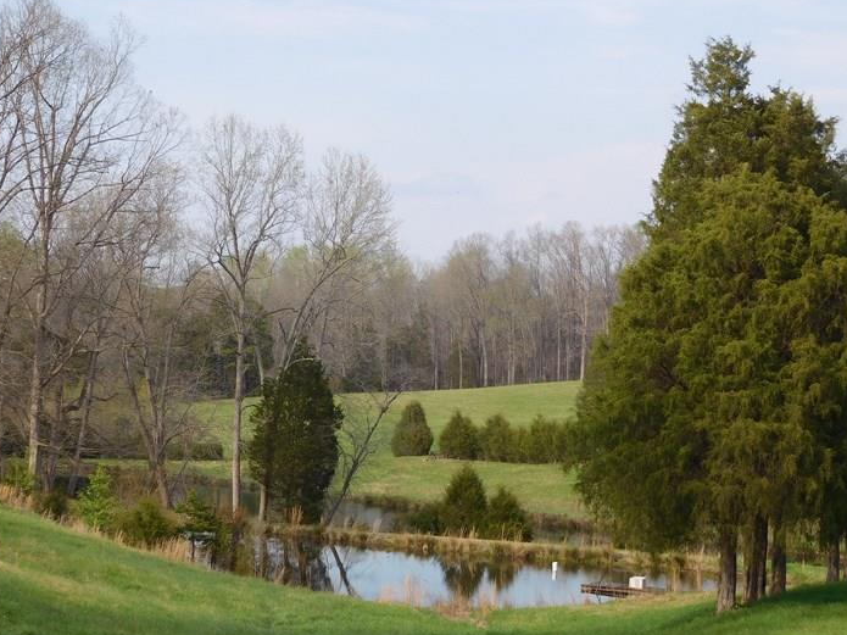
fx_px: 1982
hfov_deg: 24.1
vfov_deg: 18.2
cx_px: 430
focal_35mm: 81
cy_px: 377
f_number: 4.2
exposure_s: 1/400
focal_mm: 9.8
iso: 125
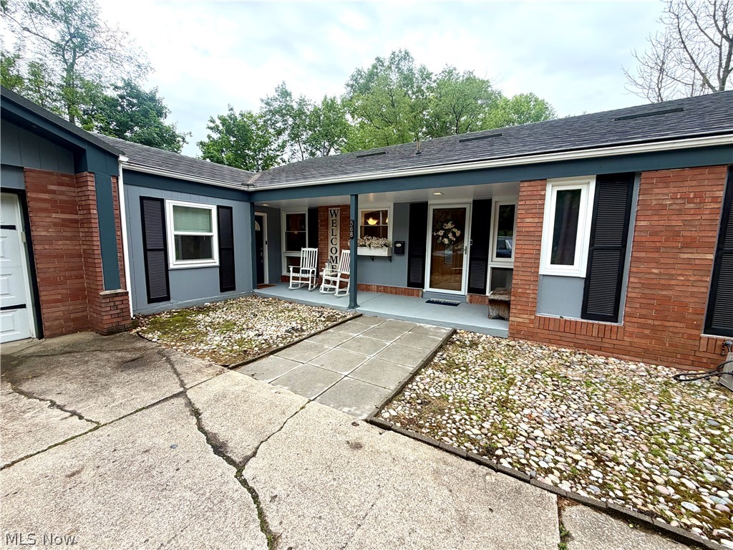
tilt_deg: -6.3
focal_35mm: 14
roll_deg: -0.7
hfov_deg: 102.1
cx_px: 366
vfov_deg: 85.7
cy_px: 275
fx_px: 296
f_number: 2.2
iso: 40
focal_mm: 2.22
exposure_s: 1/224
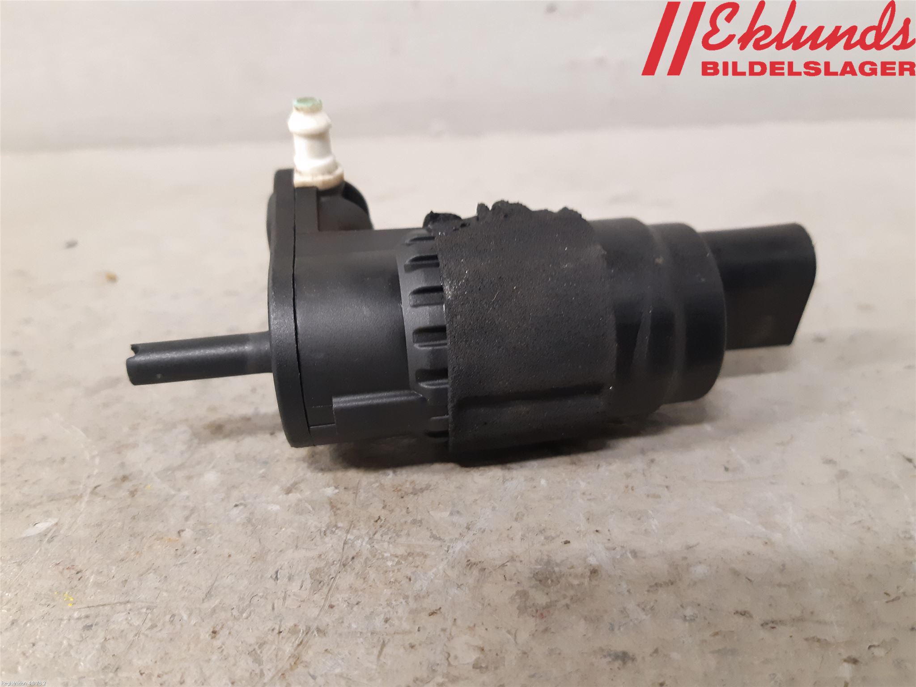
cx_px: 458
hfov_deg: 67.3
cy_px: 344
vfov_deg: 53.1
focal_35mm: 26
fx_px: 688
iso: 250
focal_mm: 3.93
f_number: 1.7
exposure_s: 1/33
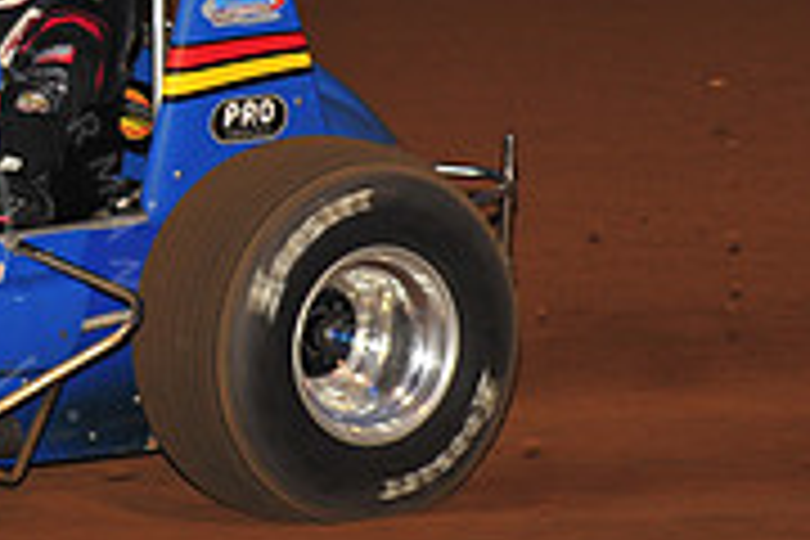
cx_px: -135
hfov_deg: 5.1
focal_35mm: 402
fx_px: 9044
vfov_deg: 3.4
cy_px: -148
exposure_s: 1/320
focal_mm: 125
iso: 800
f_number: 6.3
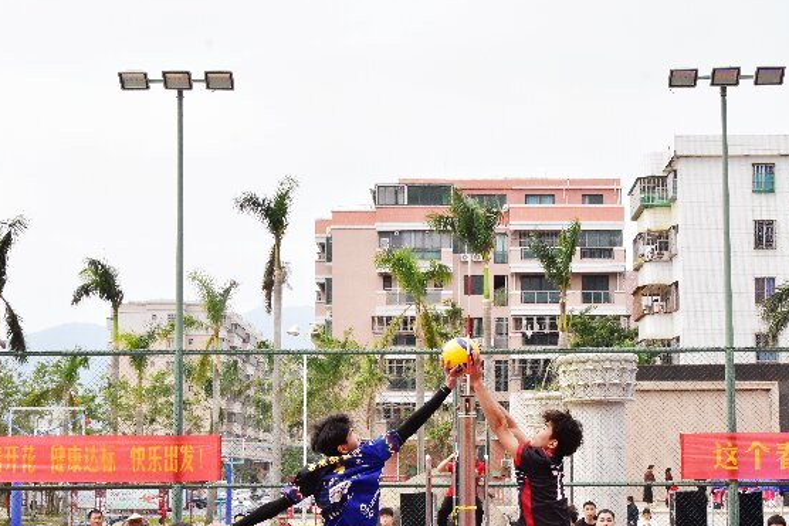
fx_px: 1374
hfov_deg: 32.0
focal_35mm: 63
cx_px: 444
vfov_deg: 21.6
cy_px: 346
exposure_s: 1/750
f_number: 13
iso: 1600
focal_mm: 31
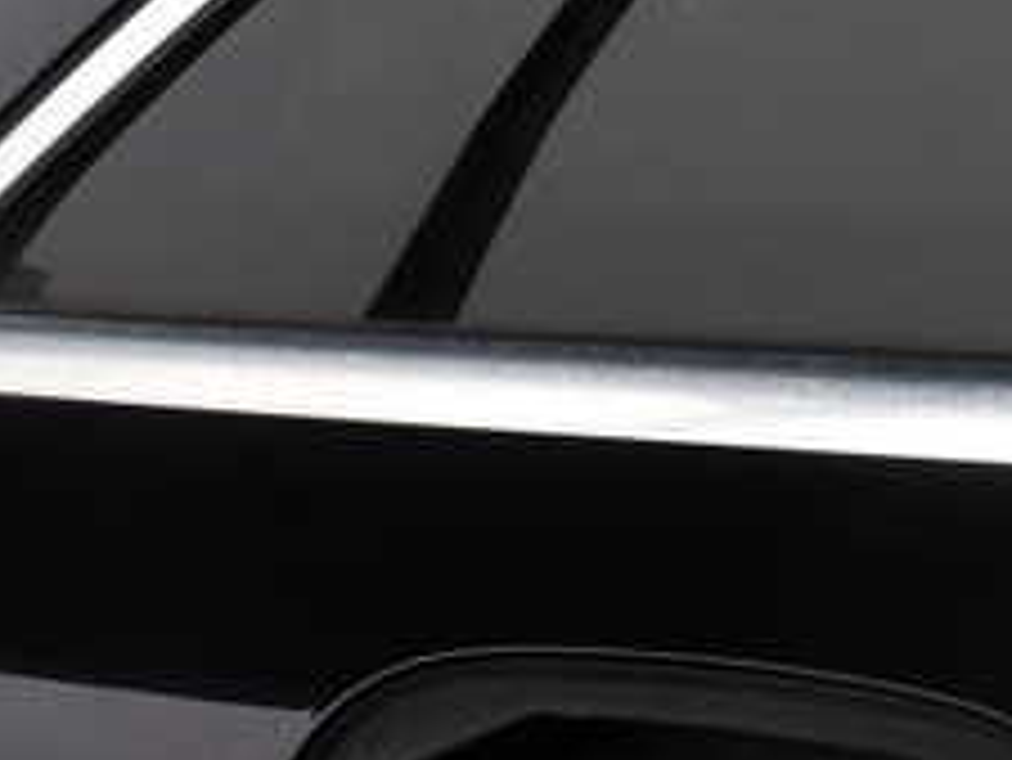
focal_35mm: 80
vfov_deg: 17.6
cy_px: -153
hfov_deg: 23.2
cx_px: 1048
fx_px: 2340
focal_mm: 5.4
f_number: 3.2
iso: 100
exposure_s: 1/500
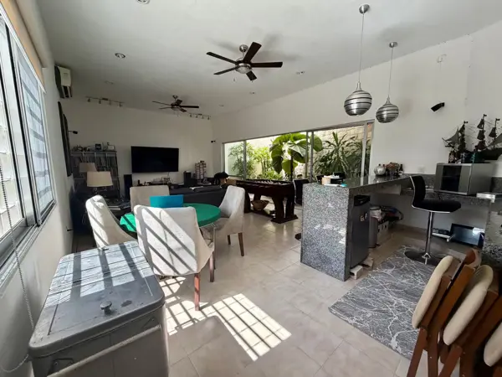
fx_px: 203
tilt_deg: -8.0
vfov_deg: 85.7
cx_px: 251
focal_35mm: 14
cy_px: 188
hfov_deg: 102.1
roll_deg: +1.3
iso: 50
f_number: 2.2
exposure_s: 1/145
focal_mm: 2.22
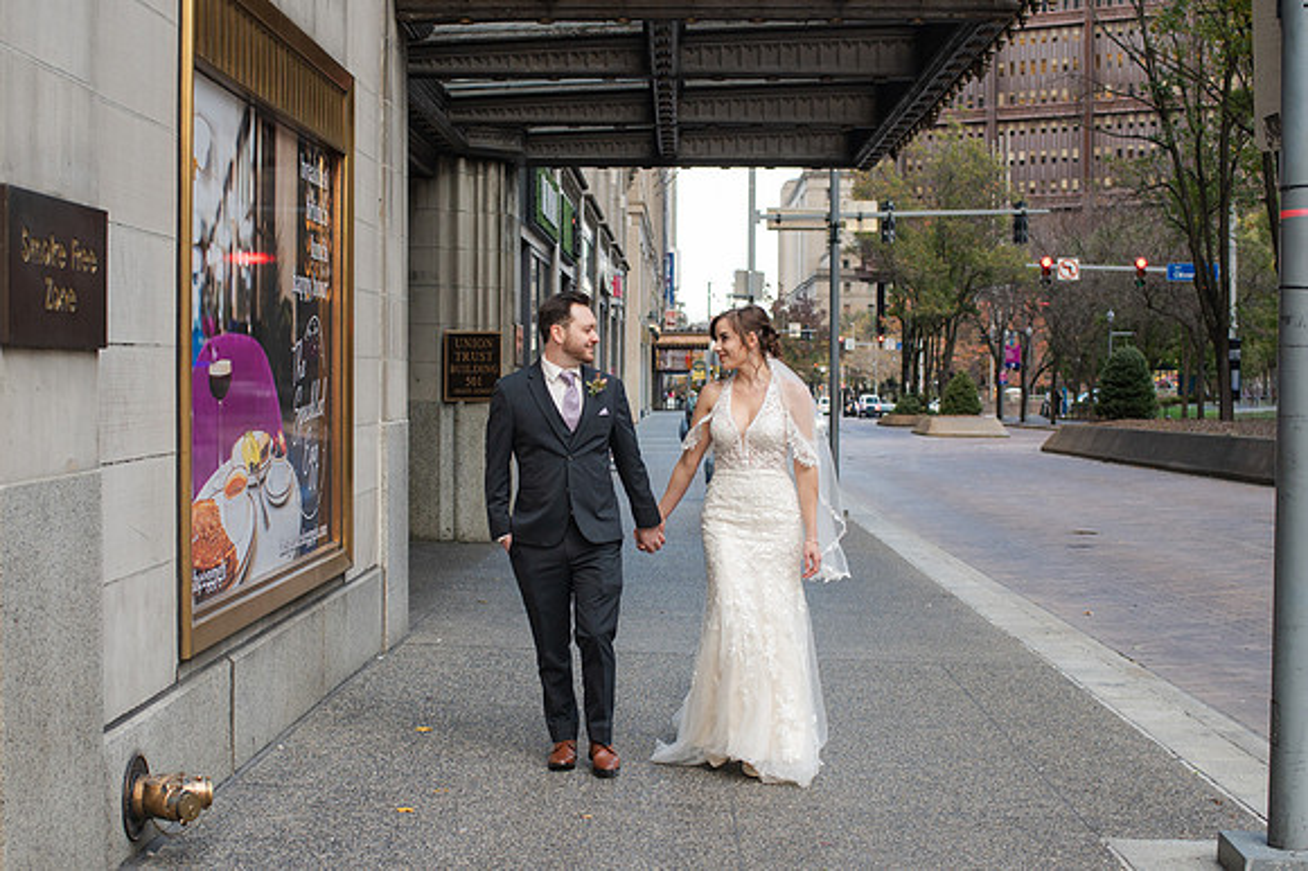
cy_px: 455
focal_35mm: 51
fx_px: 1860
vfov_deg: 26.3
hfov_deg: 38.7
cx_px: 589
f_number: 3.5
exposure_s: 1/400
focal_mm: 35
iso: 720
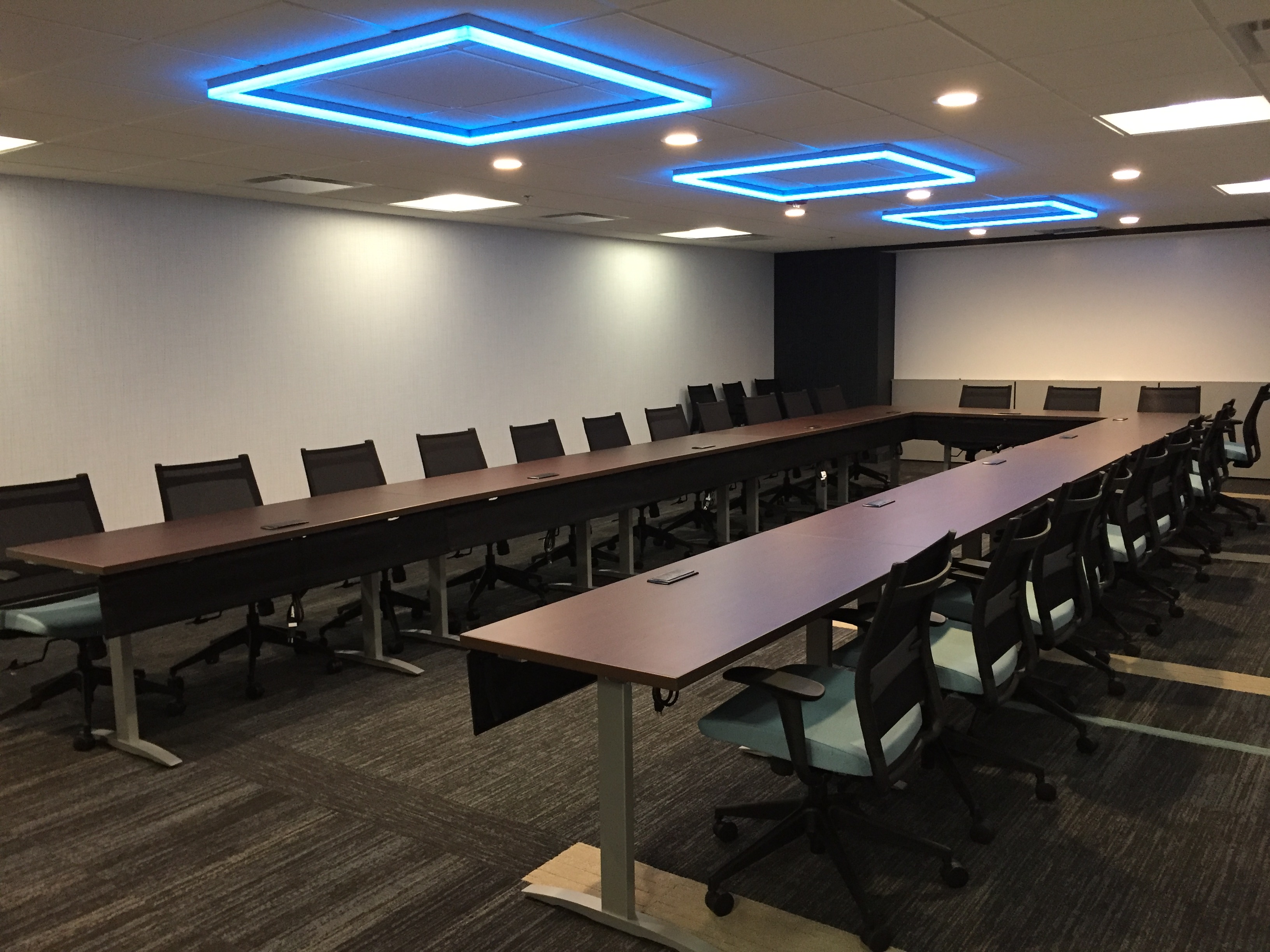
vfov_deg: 48.2
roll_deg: +0.6
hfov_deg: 61.7
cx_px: 635
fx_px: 1064
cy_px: 476
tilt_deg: -7.0
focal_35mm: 29
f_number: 2.2
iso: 250
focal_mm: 4.15
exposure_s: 1/24
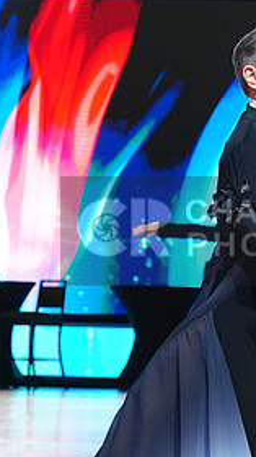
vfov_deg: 14.2
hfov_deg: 7.9
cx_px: 286
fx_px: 1839
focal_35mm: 152
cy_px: 232
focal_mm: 70
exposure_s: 1/320
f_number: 4
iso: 2500
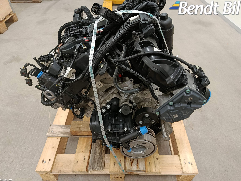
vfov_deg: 56.8
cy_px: 90
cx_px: 120
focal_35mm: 24
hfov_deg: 71.6
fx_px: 167
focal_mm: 5.24
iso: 1283
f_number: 1.7
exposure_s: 1/50
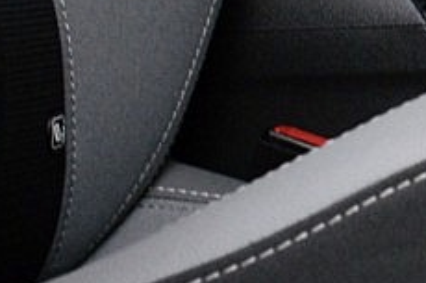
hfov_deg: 8.7
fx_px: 2507
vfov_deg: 6.3
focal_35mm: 212
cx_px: 1096
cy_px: -265
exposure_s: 1/60
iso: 500
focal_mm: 20
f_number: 8
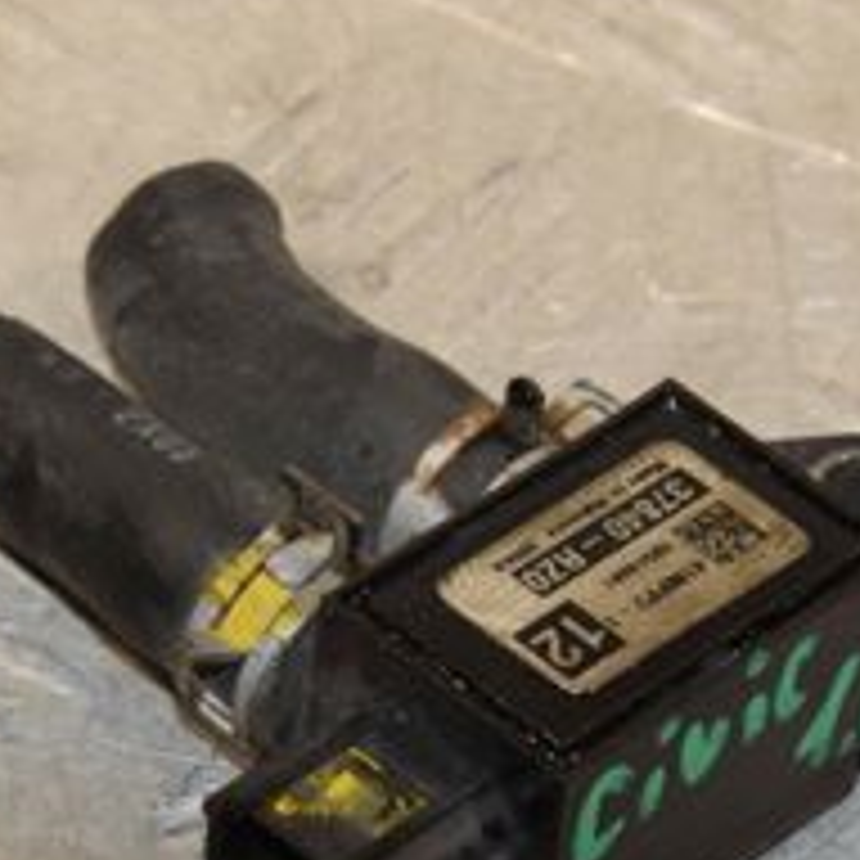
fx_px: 9585
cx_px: 374
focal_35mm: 341
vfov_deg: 5.1
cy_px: 689
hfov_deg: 5.1
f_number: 8
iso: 1600
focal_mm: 80
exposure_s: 1/200
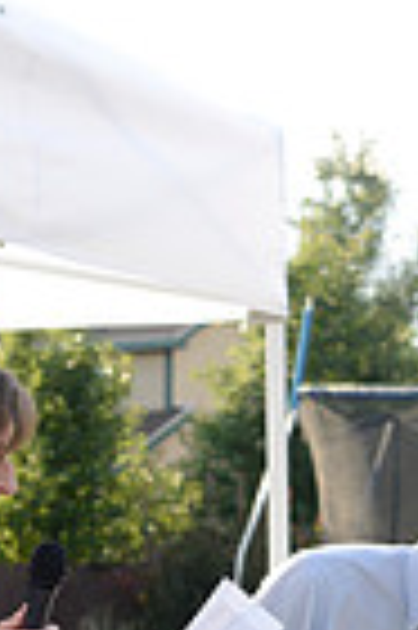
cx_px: -76
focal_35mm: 161
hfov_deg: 8.4
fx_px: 2811
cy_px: 958
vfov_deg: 12.2
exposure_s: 1/200
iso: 200
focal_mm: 50
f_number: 5
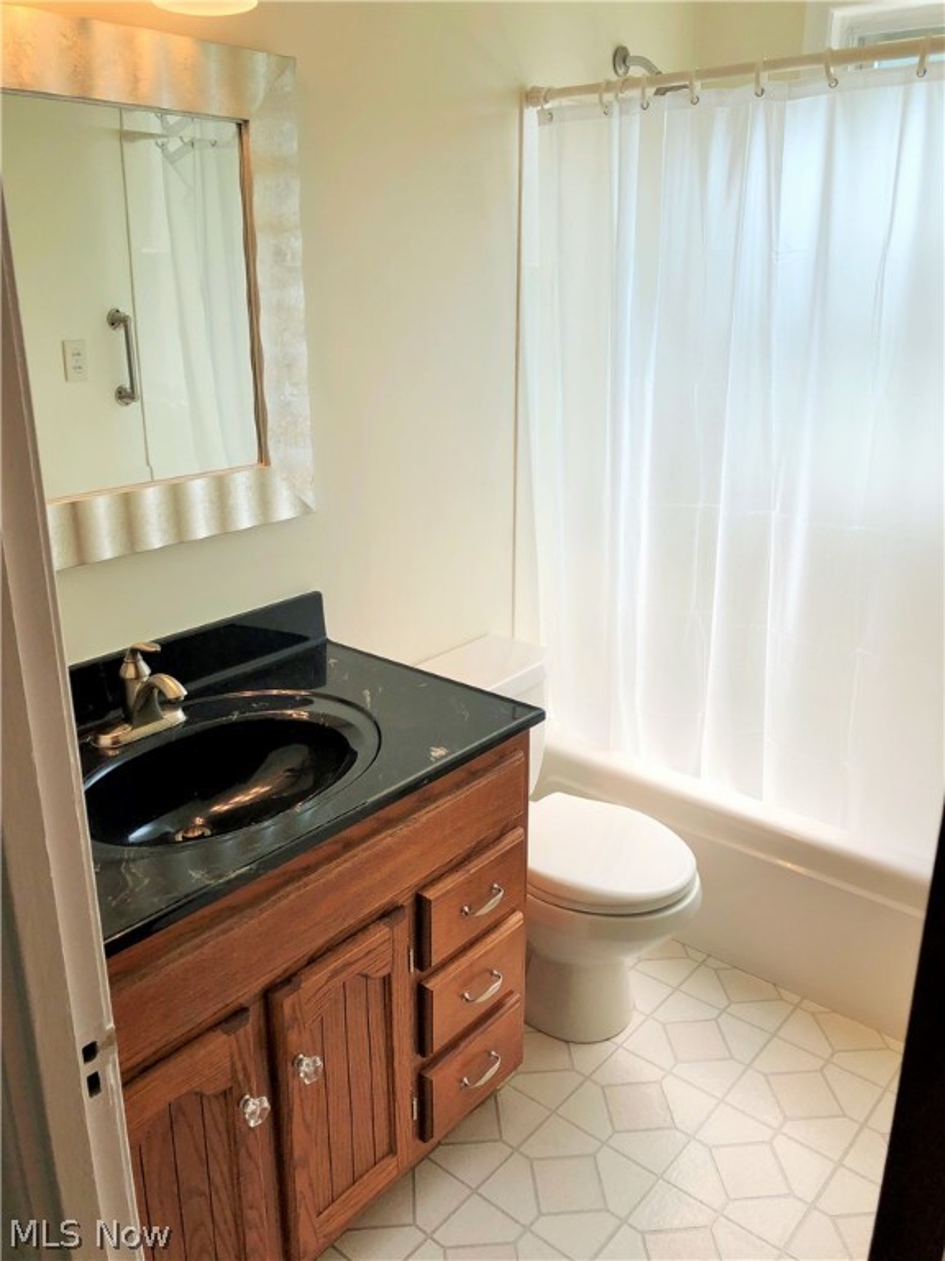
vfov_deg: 63.4
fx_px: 1019
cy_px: 630
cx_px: 472
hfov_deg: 49.7
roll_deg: -0.5
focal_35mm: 28
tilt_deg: -19.3
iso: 20
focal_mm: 3.99
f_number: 1.8
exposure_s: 1/309
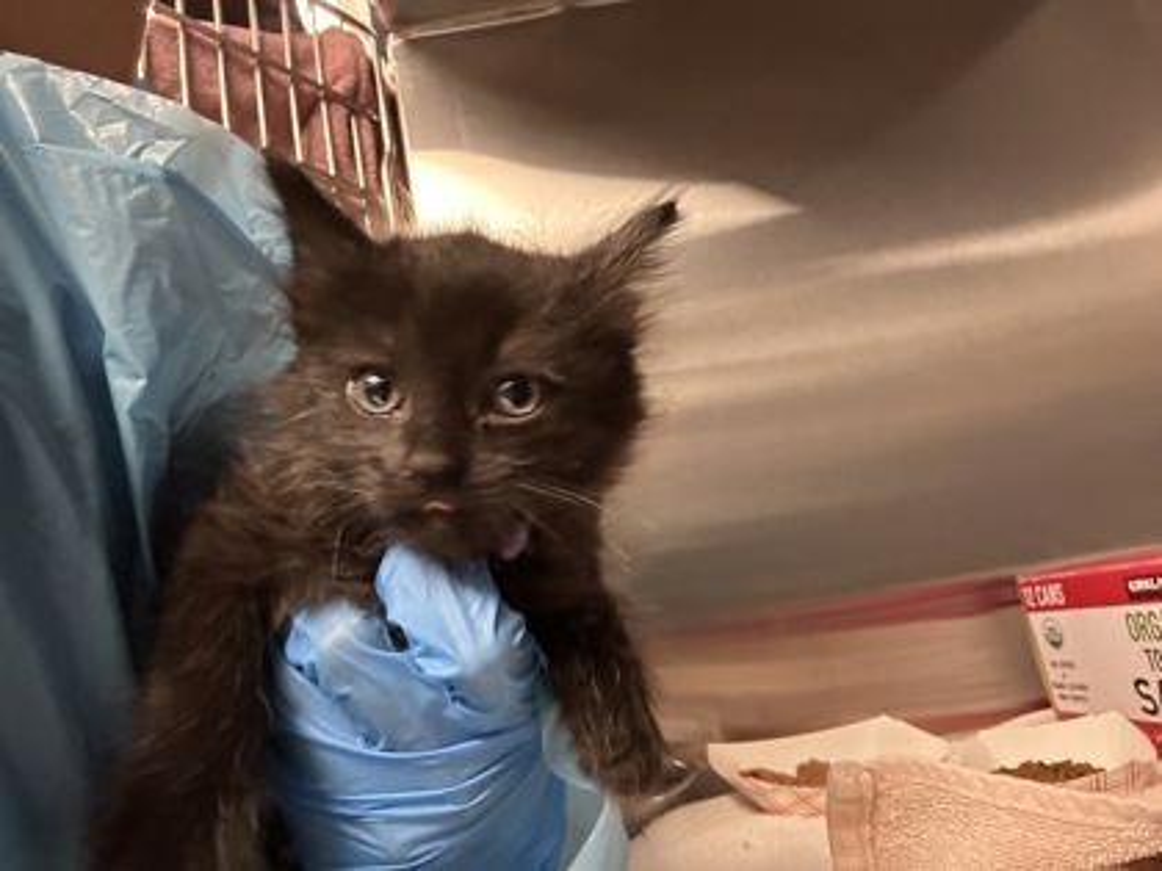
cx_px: 581
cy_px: 436
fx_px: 772
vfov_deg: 58.9
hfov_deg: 73.9
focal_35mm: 23
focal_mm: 2.69
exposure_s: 1/30
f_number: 1.9
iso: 640
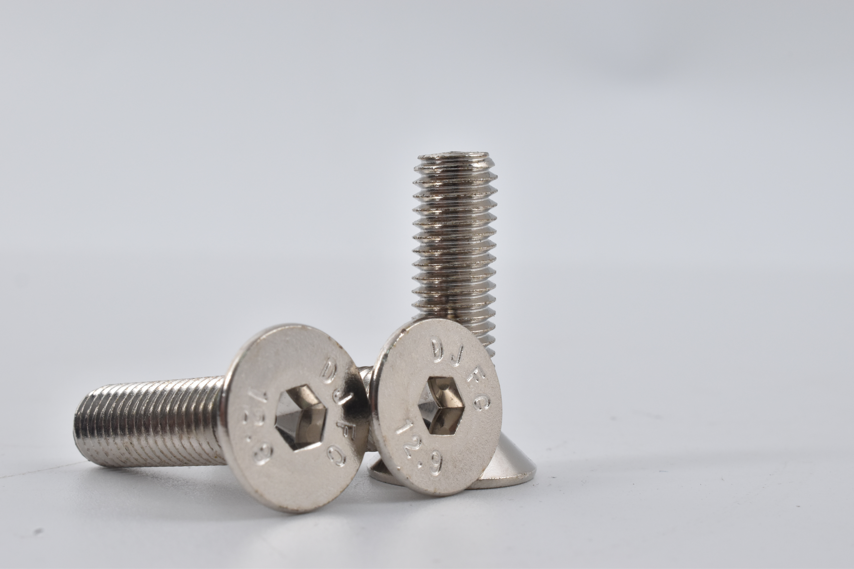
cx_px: 427
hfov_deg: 24.6
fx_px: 1957
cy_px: 284
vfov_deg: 16.6
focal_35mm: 82
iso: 560
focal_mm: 55
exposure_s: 1/60
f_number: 20
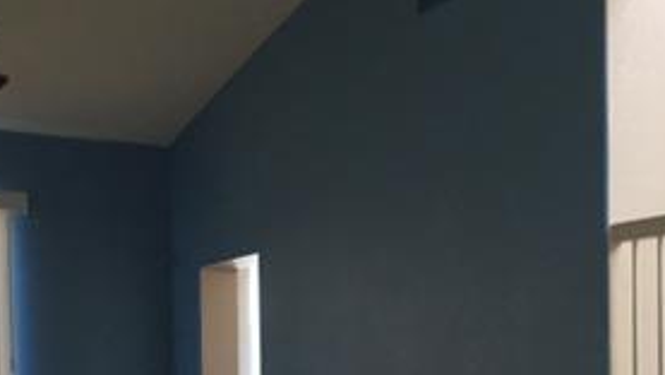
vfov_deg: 16.0
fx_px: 1288
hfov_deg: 28.3
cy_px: 421
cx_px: 540
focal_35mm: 73
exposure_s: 1/30
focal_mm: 4.15
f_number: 2.2
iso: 50
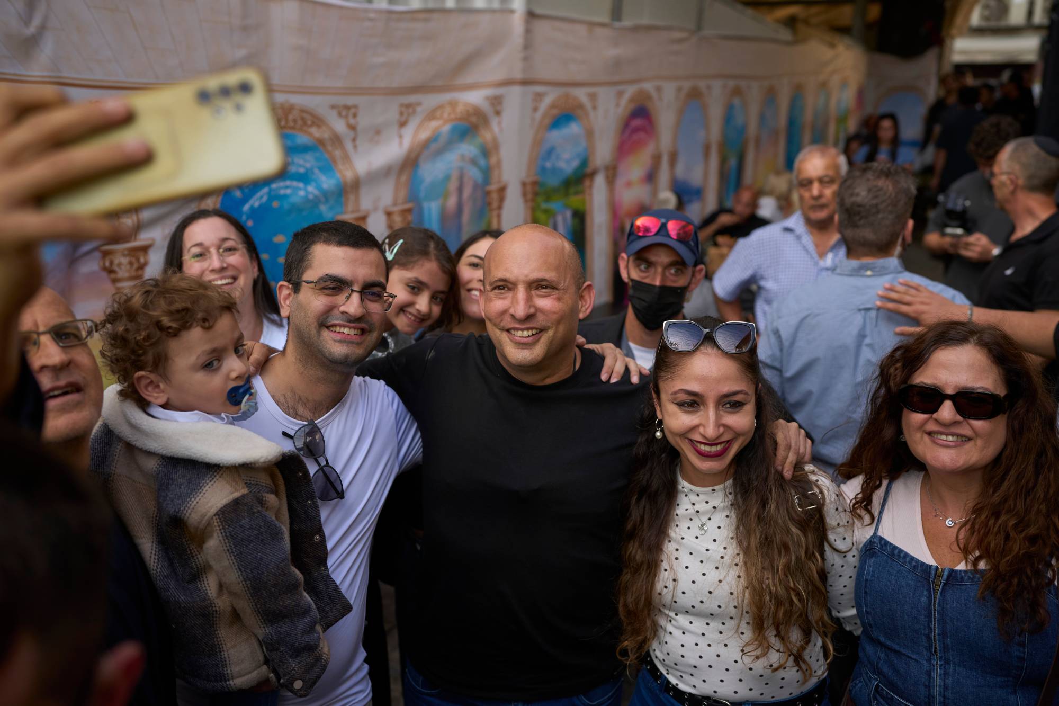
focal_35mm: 35
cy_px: 353
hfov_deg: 54.4
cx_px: 530
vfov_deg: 37.8
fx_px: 1029
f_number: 2.5
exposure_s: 1/800
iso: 200
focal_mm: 35
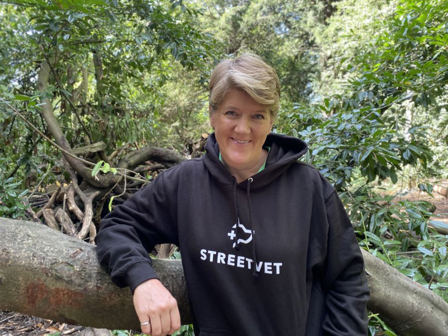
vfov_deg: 53.1
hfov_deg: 67.3
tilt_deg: -1.3
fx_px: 337
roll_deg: -0.6
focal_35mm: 26
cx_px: 224
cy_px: 168
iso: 125
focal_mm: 4.25
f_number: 1.8
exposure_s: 1/108
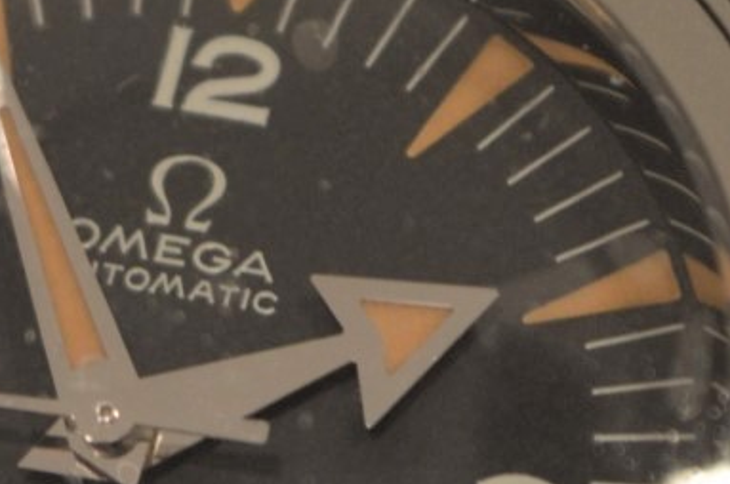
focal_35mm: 350
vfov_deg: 3.9
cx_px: 114
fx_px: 7088
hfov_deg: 5.9
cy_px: 463
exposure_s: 1/50
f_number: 5.6
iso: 400
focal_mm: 55
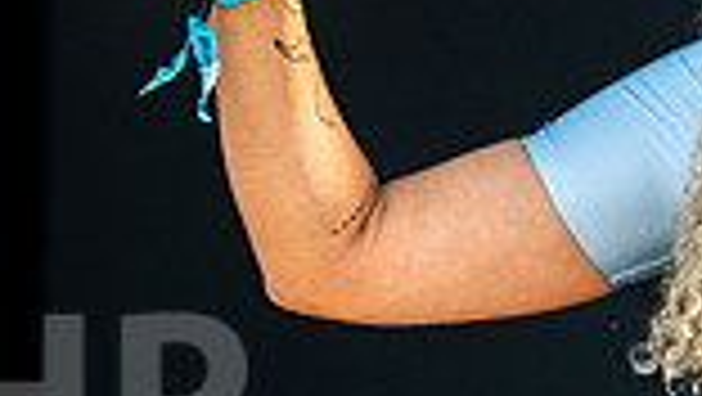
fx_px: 13020
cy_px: -83
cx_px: 864
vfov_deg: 1.7
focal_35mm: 699
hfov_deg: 3.1
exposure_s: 1/1000
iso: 400
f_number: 4.5
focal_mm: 180
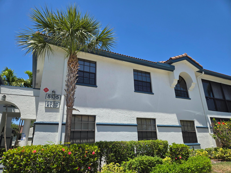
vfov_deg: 58.9
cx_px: 116
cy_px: 86
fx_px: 153
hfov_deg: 73.9
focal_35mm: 23
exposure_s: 1/1864
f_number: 1.8
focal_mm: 5.4
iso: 25
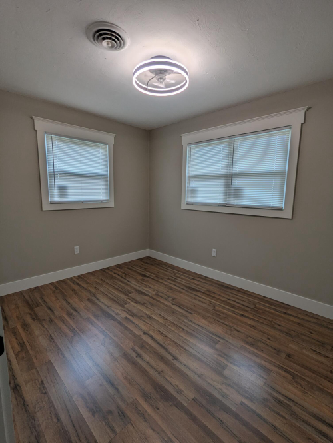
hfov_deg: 78.2
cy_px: 222
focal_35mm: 16
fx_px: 205
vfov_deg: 94.4
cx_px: 166
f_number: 2.2
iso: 56
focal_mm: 2.35
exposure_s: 1/179
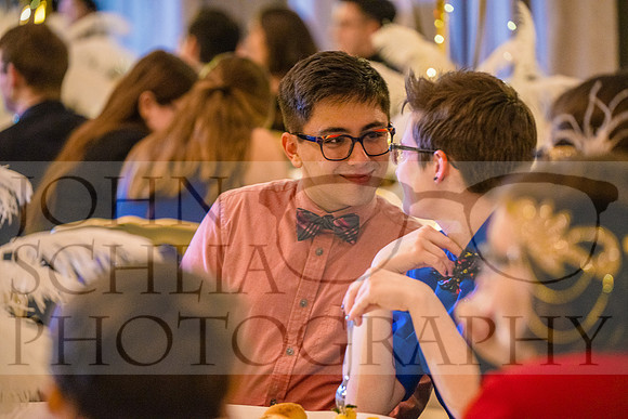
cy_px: 210
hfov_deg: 15.1
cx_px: 314
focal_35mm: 136
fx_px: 2373
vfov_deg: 10.1
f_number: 3.2
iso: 10000
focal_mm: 136
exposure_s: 1/30
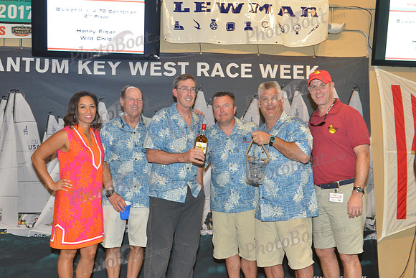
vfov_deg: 35.1
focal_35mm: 38
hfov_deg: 50.7
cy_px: 139
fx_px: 439
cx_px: 208
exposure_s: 1/15
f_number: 9
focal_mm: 38
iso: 3200
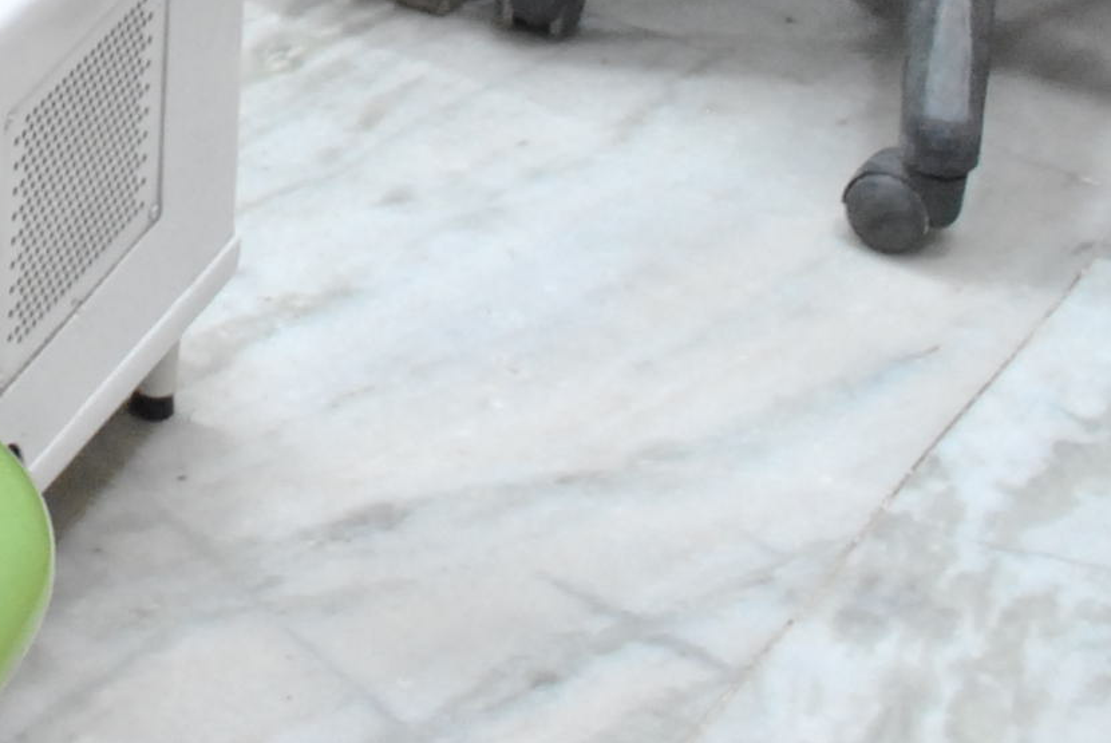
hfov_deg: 12.6
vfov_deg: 8.5
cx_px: -600
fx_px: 4757
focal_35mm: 154
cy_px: -754
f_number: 5.6
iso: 800
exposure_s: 1/20
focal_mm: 22
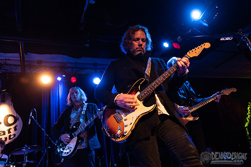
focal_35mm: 30
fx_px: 209
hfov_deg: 61.8
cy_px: 74
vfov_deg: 43.6
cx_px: 139
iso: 2000
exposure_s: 1/160
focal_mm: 27
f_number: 3.2
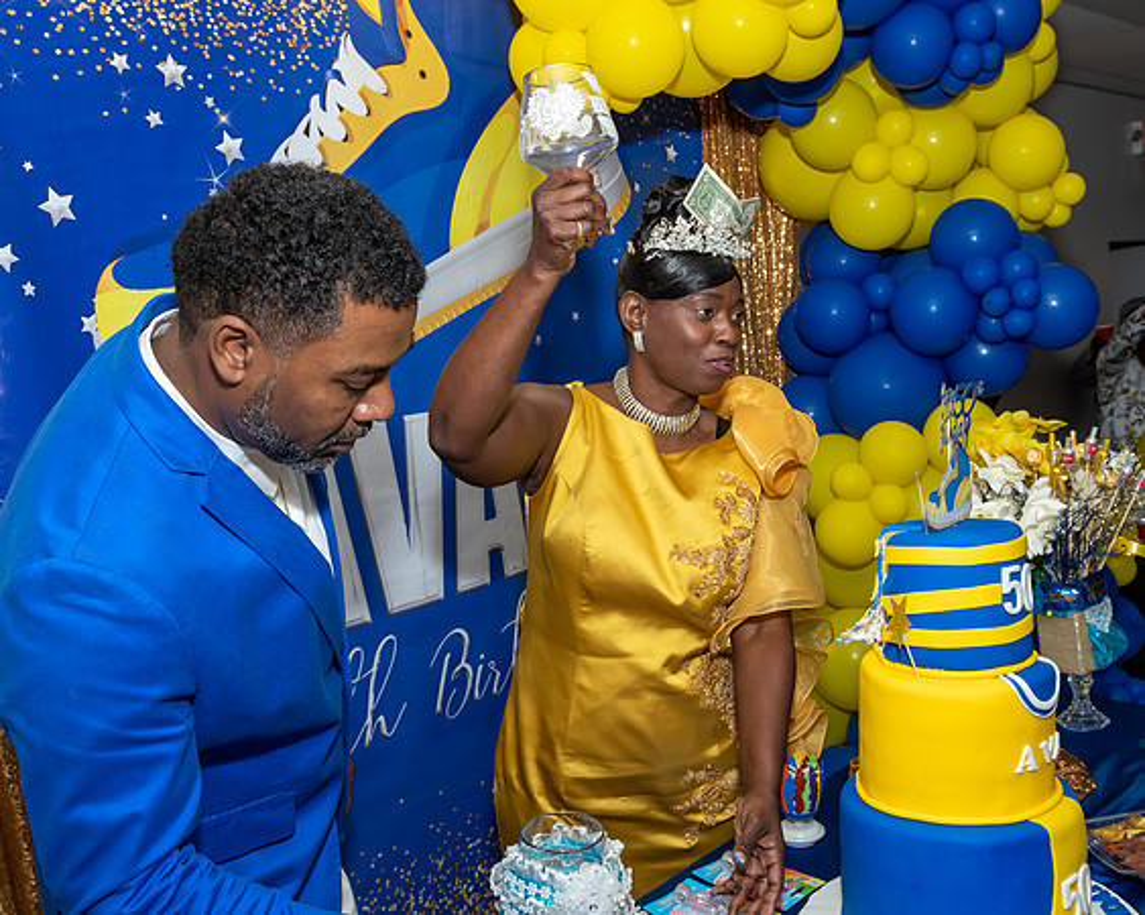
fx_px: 1174
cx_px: 652
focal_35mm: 35
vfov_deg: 42.6
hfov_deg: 51.8
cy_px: 421
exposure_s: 1/250
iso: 500
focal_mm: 19
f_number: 6.3
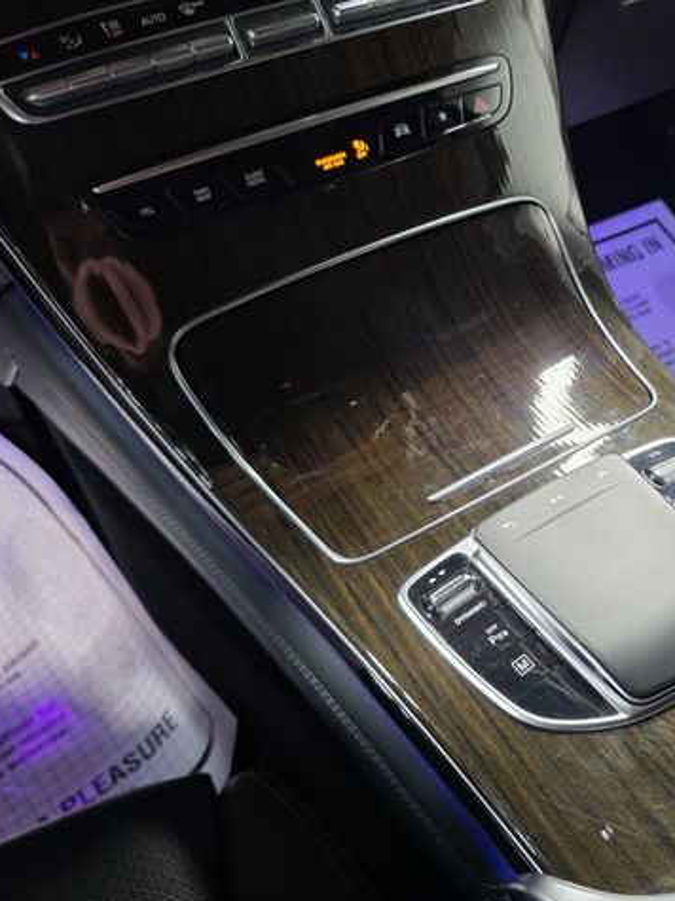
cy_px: 453
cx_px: 527
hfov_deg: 43.6
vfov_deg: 58.4
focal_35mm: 31
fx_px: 806
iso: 400
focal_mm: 6.3
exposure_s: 1/56.1
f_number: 1.7
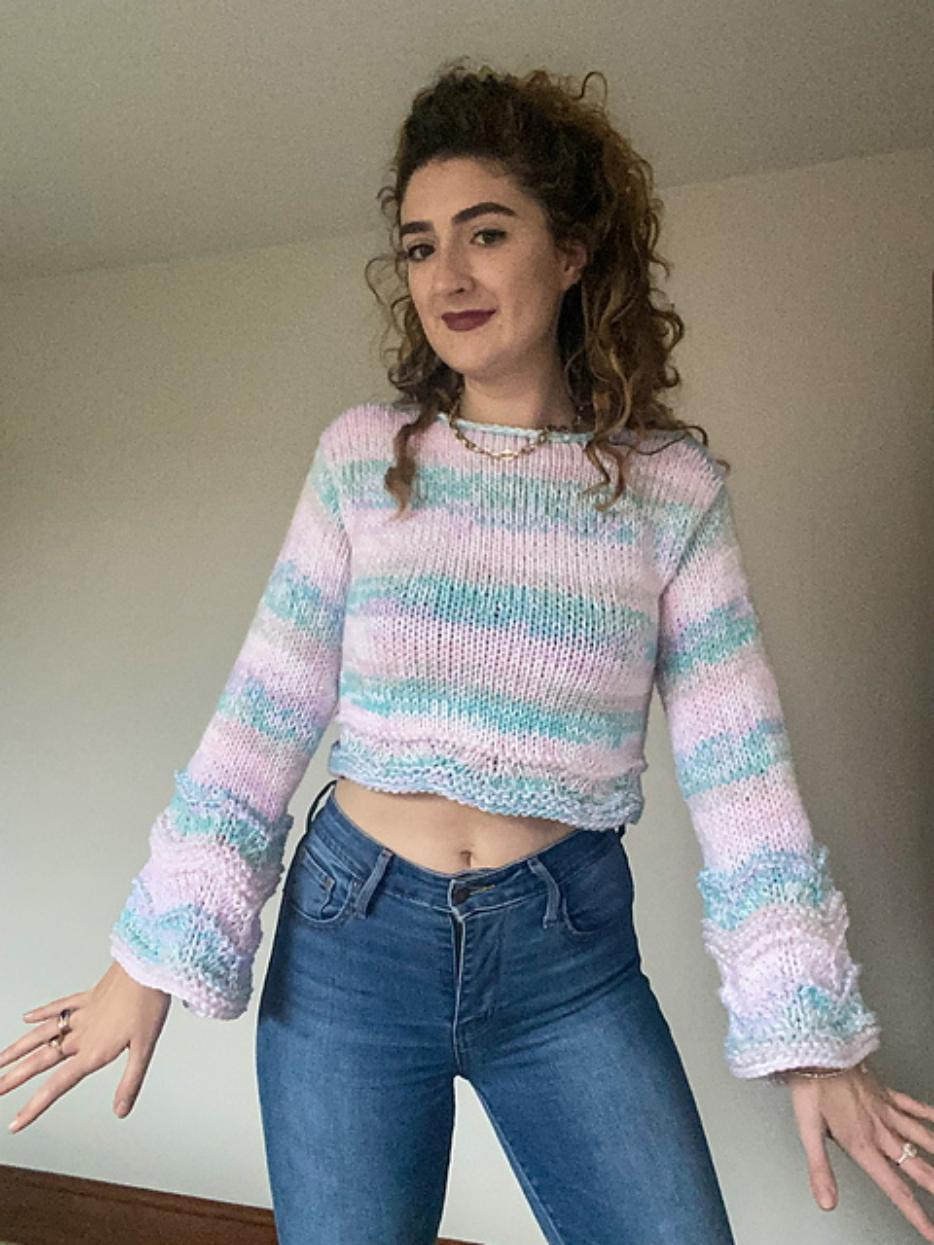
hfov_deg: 46.8
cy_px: 622
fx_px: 1079
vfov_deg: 60.0
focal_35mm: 30
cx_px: 467
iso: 500
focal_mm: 2.71
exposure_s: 1/30
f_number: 2.2
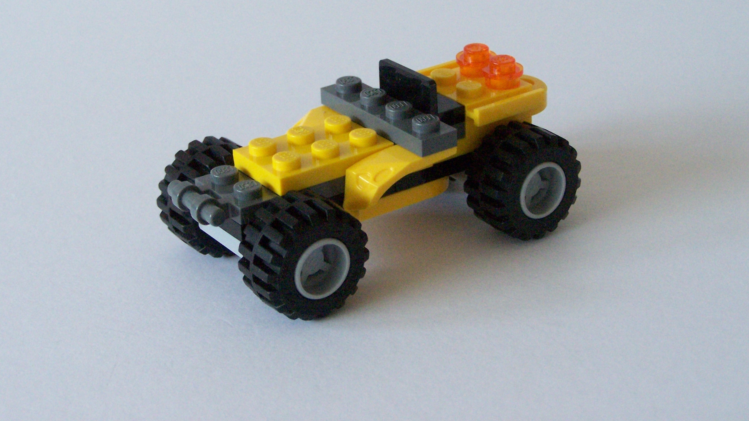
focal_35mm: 74
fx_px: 1470
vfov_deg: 16.3
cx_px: 379
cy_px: 137
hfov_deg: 28.6
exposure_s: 1/10
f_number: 3.6
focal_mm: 11.1
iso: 400
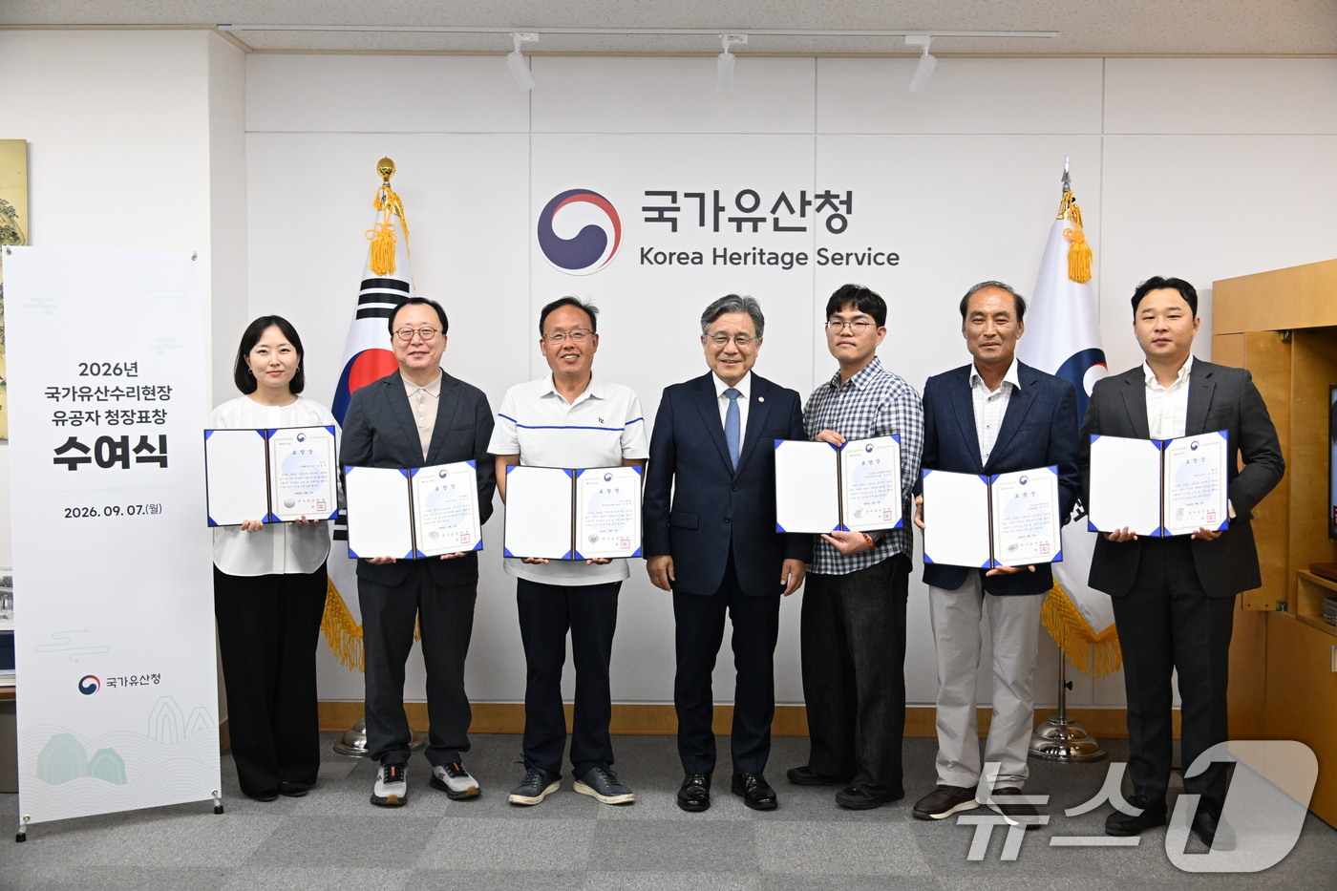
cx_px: 668
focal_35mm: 35
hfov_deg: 54.4
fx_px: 1300
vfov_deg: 37.8
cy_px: 446
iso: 4000
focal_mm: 35
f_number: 6.3
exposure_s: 1/200
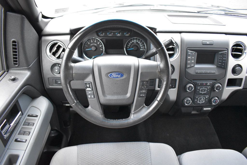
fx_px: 185
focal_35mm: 27
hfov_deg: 67.4
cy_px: 82
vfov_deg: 47.9
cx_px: 124
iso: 3200
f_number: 3.5
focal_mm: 18
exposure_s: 1/30
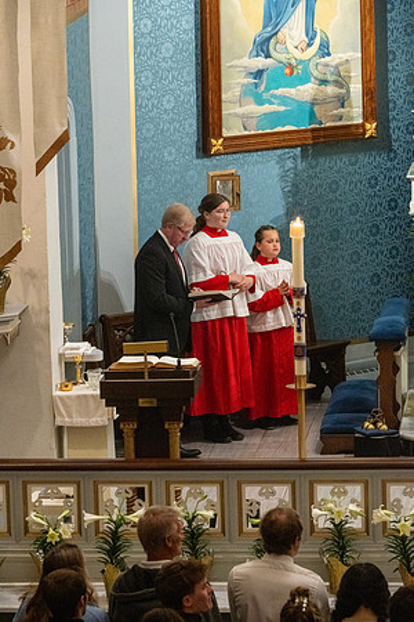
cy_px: 311
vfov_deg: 10.3
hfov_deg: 6.9
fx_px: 3450
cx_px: 207
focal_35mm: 200
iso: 5000
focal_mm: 200
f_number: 13
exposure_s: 1/60
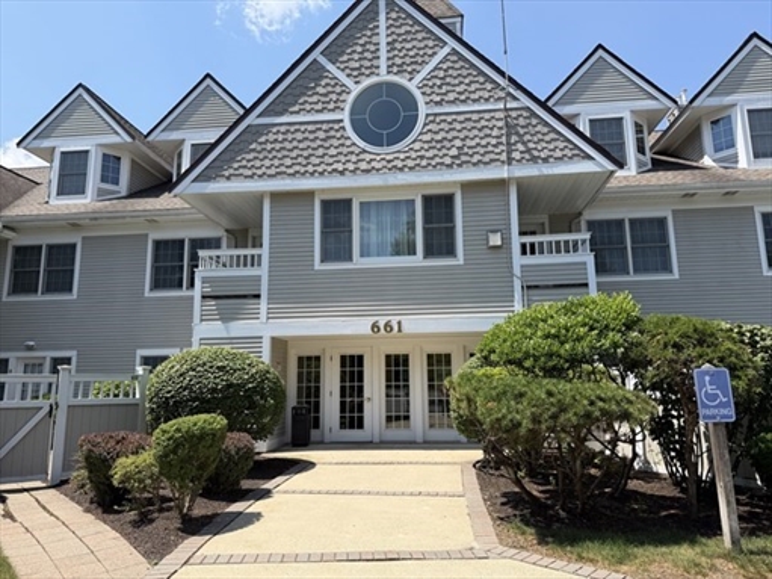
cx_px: 386
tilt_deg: +11.0
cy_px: 290
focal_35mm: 24
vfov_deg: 56.8
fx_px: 535
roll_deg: +0.4
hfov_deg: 71.6
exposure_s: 1/3279
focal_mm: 6.76
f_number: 1.78
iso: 80
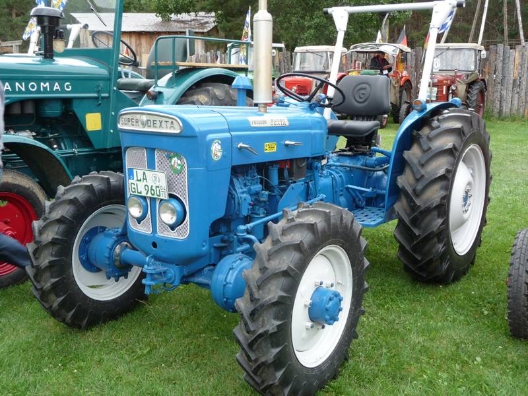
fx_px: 610
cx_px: 264
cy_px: 198
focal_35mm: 40
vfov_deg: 36.0
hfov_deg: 46.8
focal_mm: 6.7
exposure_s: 1/100
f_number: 3.9
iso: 100
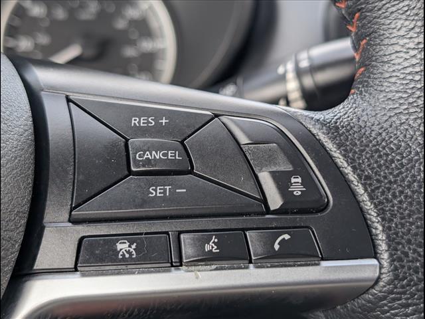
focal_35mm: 49
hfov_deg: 38.9
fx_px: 602
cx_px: 212
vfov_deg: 29.7
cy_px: 160
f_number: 1.68
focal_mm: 6.9
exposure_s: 1/1111
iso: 321
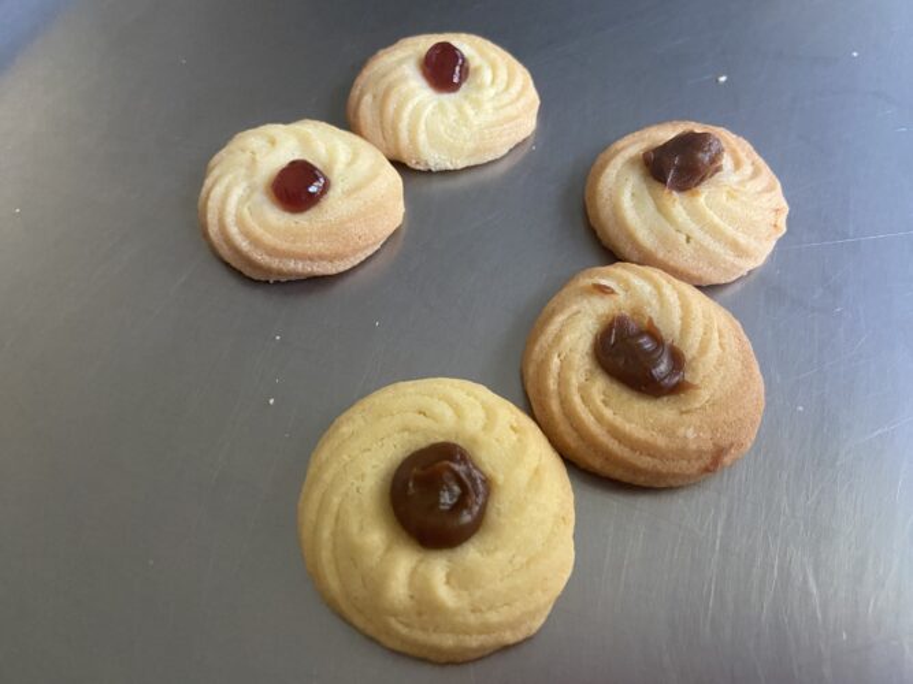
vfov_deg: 53.0
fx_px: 686
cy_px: 342
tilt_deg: -61.4
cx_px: 456
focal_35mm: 26
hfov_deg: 67.3
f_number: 1.8
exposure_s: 1/60
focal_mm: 4.25
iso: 500
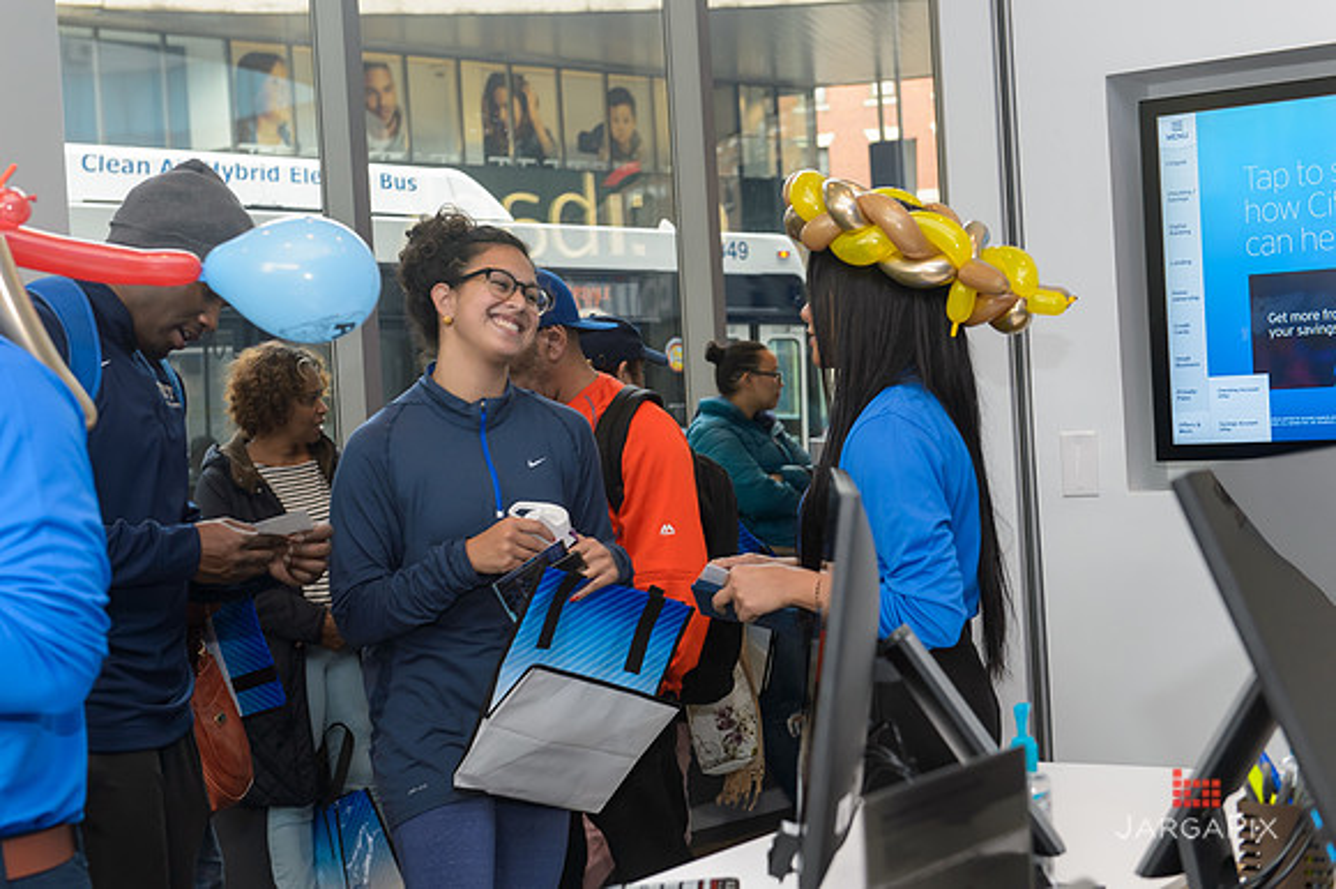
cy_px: 444
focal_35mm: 56
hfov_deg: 35.7
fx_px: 2077
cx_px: 668
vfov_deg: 24.2
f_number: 4.5
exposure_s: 1/160
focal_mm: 56
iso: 800
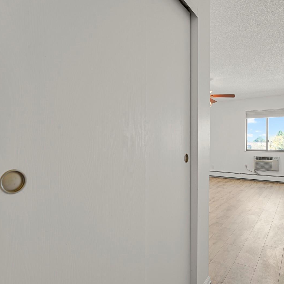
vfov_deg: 69.6
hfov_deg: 69.3
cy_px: 143
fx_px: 204
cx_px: 162
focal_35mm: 22
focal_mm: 17
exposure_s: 5
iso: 250
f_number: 8
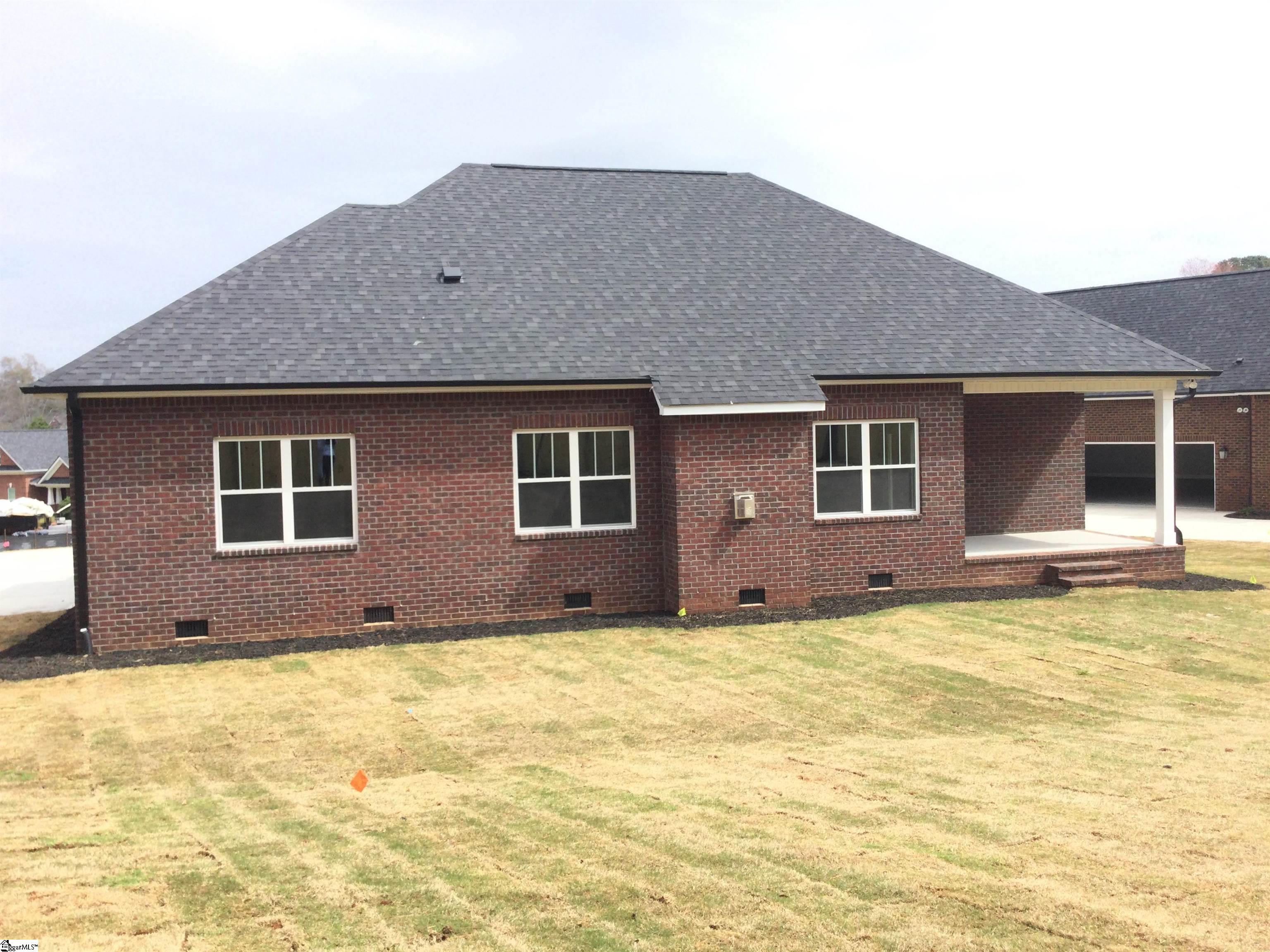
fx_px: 1137
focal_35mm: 31
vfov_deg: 45.4
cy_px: 476
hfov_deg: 58.4
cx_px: 635
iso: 25
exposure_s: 1/895
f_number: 2.4
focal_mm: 3.3
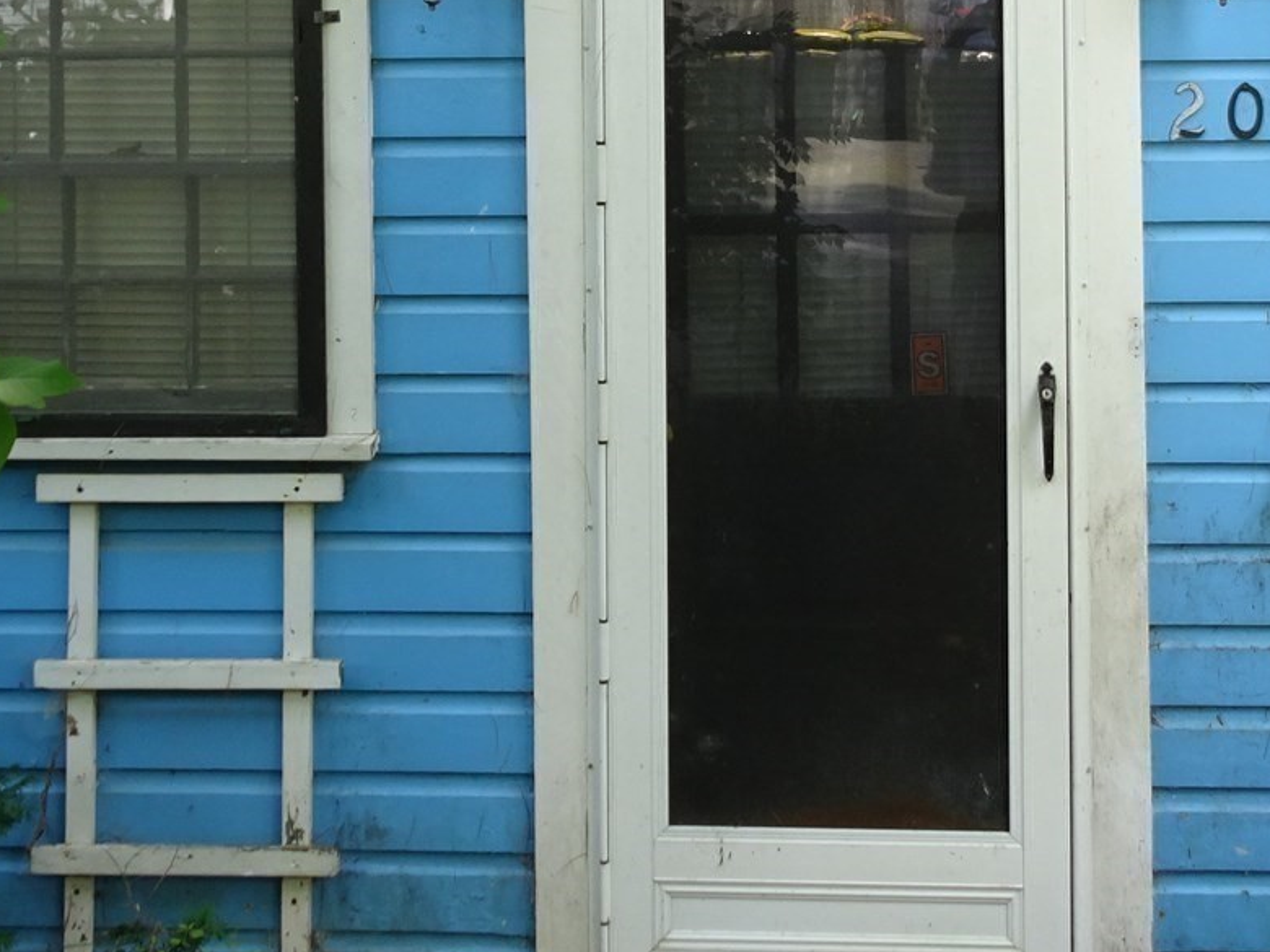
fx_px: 2311
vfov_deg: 22.4
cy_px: -8
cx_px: 840
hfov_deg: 30.5
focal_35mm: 63
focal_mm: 4.1
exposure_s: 1/50
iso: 80
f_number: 3.5
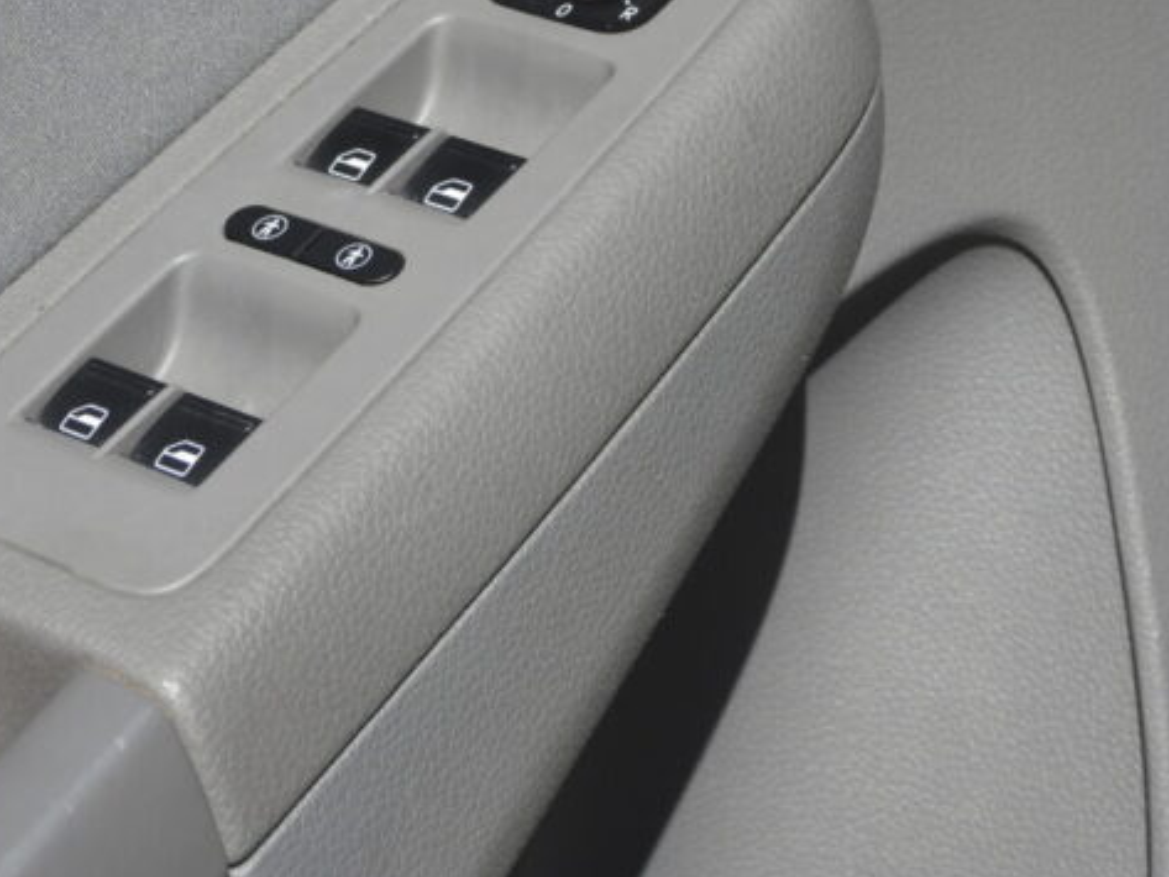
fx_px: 4324
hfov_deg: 15.4
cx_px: 371
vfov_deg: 11.6
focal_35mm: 128
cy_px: 222
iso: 100
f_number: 3.5
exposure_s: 1/250
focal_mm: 15.3
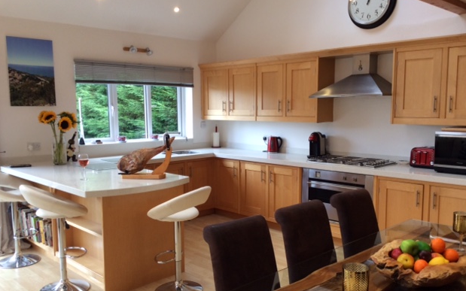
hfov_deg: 55.3
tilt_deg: -8.1
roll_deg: +0.8
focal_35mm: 35
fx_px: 445
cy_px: 161
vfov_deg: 36.3
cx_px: 236
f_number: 2.4
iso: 32
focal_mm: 3.3
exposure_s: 1/50
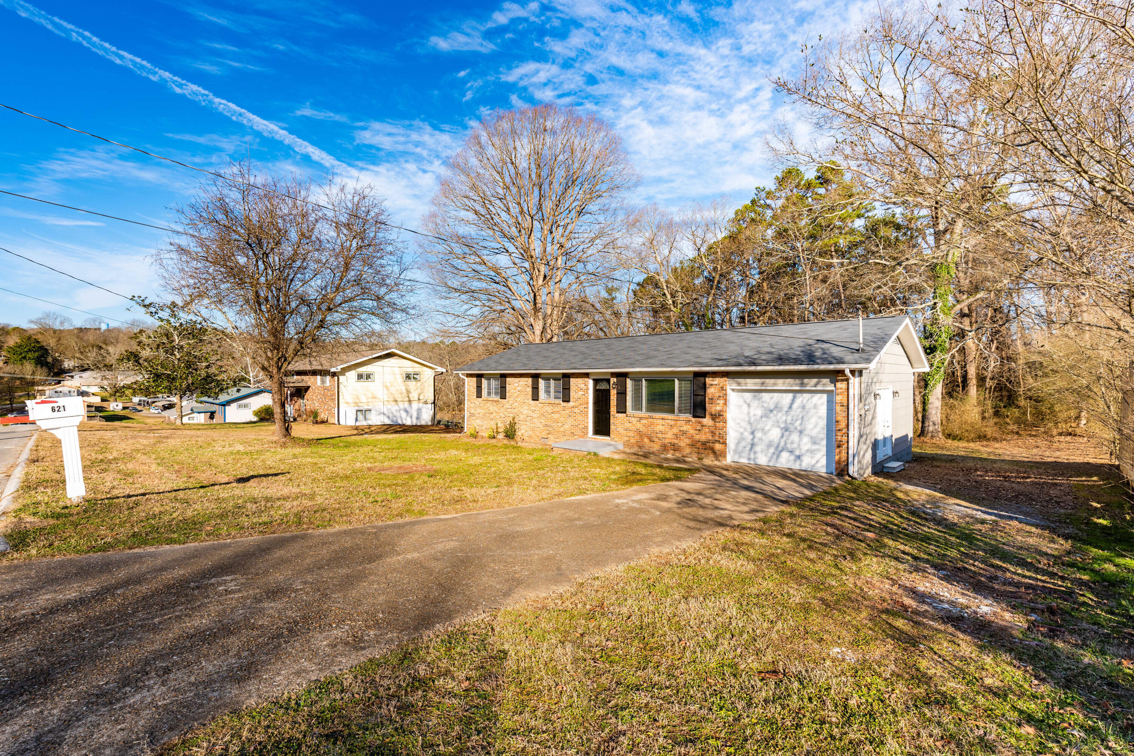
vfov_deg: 77.4
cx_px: 567
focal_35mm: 15
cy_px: 378
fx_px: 473
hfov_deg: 100.4
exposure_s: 1/400
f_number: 7.1
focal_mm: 15
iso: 250
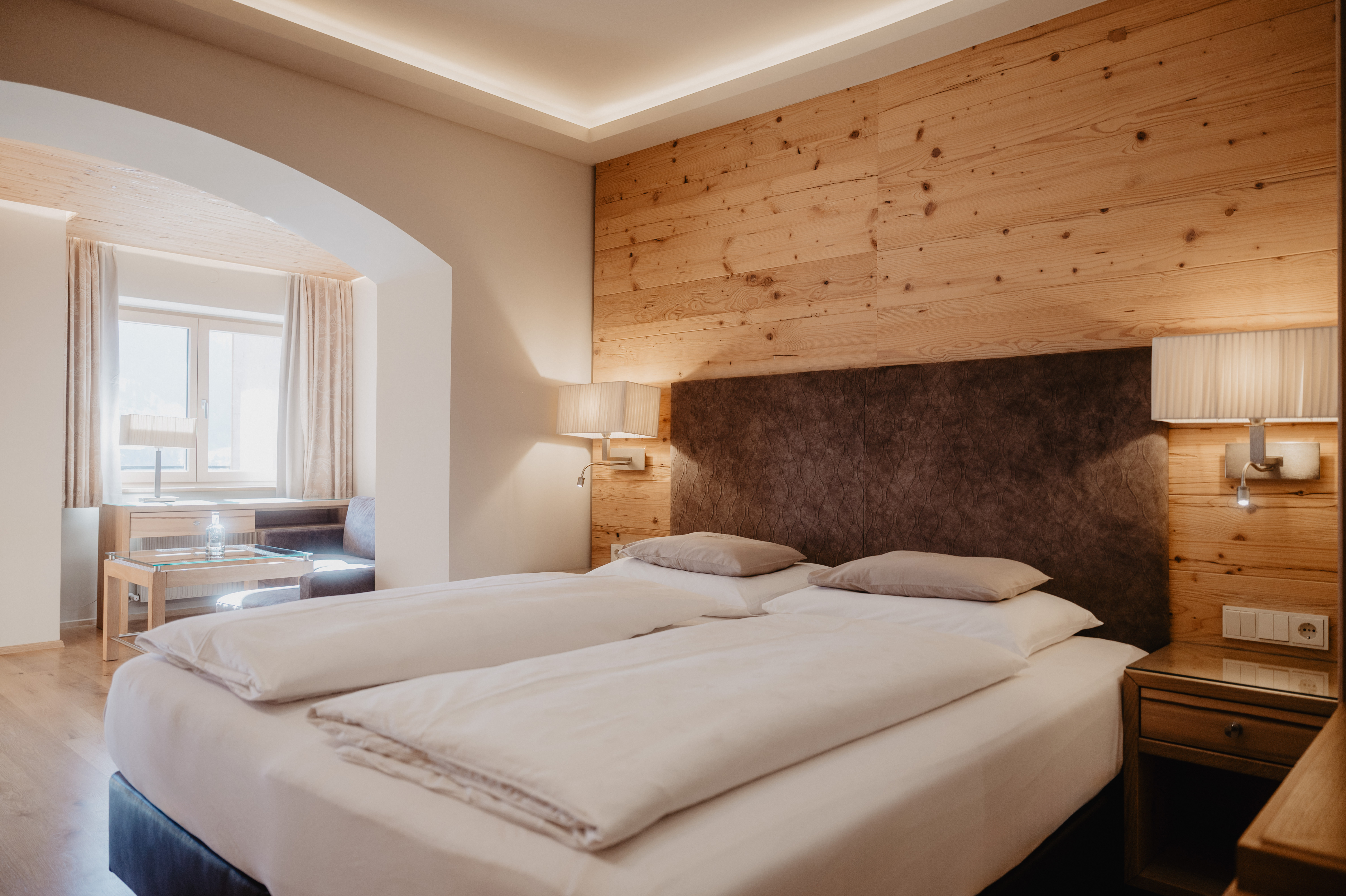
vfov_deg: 53.1
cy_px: 448
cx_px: 673
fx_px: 897
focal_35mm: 24
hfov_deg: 73.8
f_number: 2.8
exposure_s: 1/100
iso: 200
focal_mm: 24
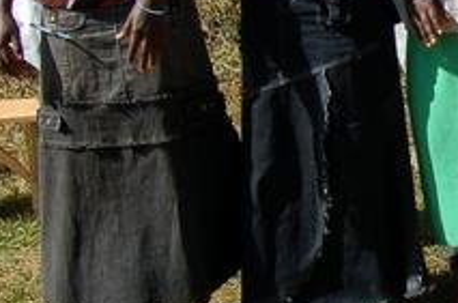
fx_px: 1650
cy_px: 117
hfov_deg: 13.7
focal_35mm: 130
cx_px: 877
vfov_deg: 10.5
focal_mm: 18
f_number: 9
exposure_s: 1/320
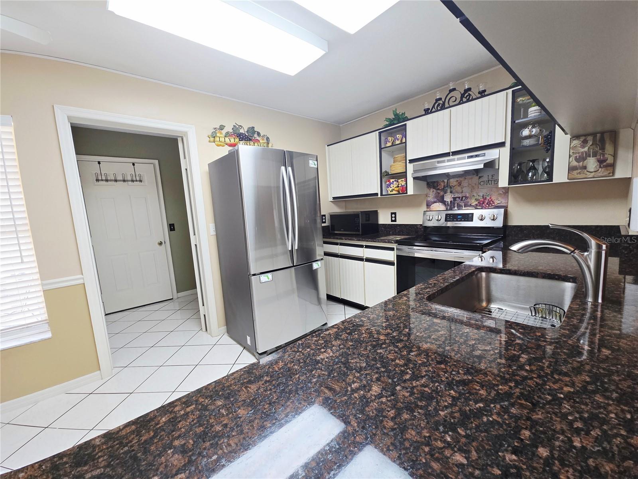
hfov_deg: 106.2
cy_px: 240
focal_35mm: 13
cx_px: 319
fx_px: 240
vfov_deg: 89.9
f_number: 2.2
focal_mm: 2.2
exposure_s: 1/60.2
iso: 100
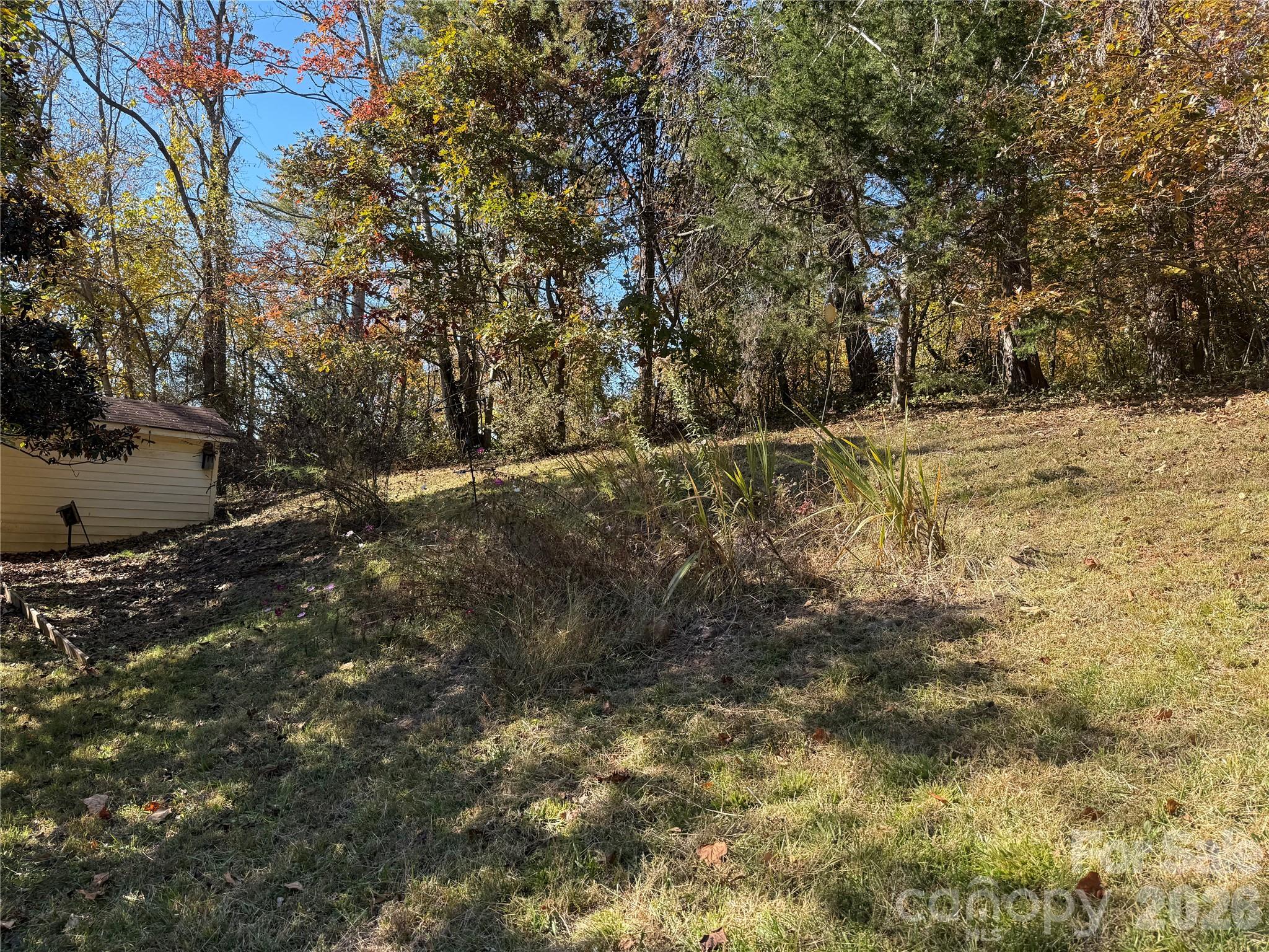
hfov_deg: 71.6
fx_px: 880
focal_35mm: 24
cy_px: 476
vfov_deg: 56.8
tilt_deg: +1.0
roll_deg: -3.6
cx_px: 634
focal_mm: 6.76
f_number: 1.78
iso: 80
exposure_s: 1/849
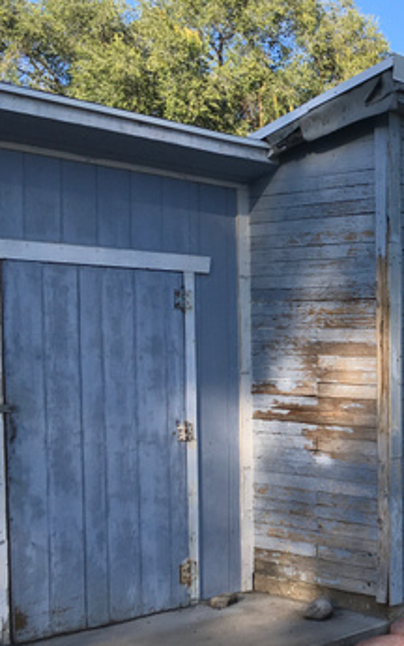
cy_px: 408
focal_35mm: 57
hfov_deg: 20.5
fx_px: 1003
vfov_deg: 35.5
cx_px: 542
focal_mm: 4.15
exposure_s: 1/739
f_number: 2.2
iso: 25
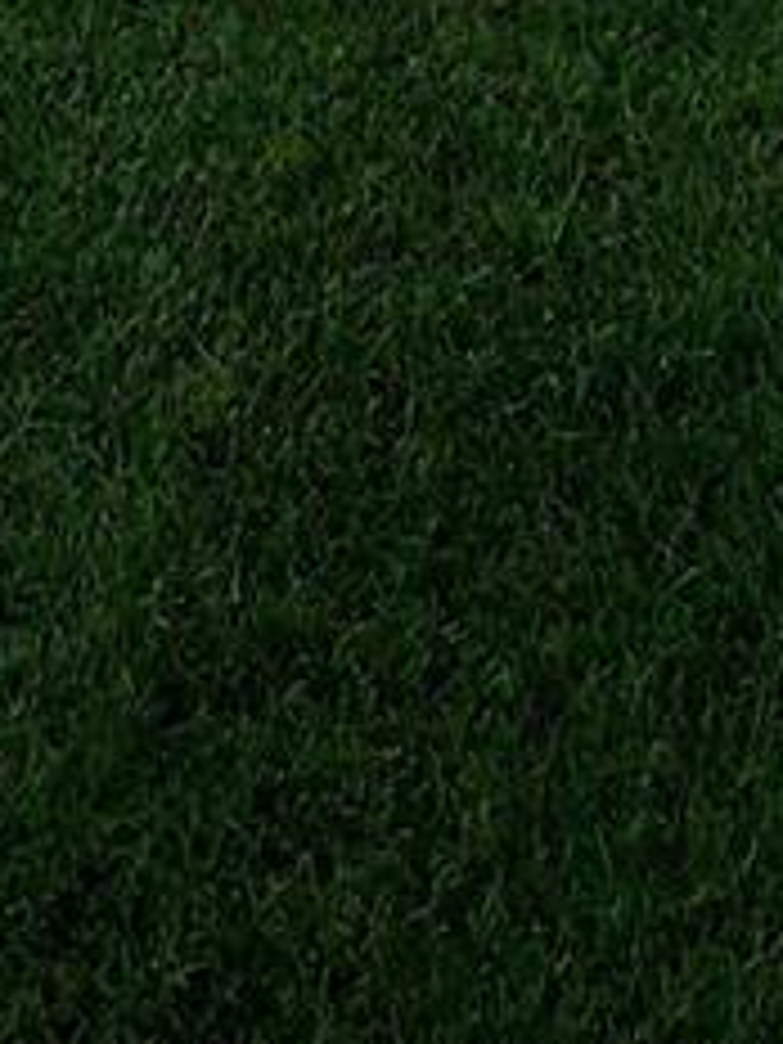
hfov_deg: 12.4
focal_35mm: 119
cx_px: 626
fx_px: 3589
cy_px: -1444
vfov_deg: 12.8
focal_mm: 5.54
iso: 200
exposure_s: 1/120
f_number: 1.8
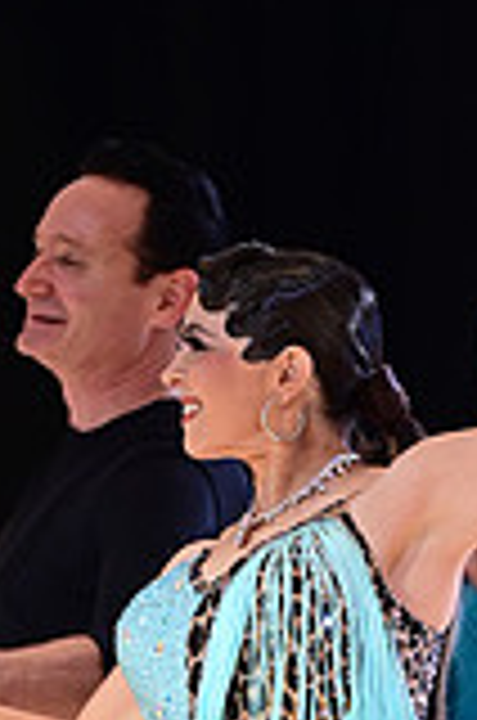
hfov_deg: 2.5
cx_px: 324
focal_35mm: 544
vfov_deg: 3.8
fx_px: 10858
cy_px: 1206
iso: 2000
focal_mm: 150
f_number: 2.8
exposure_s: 1/400
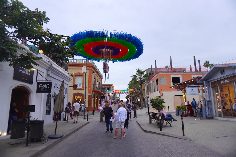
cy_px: 78
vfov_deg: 53.1
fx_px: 157
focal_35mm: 24
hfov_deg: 73.7
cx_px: 118
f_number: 3.5
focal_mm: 16
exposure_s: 1/125
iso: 160
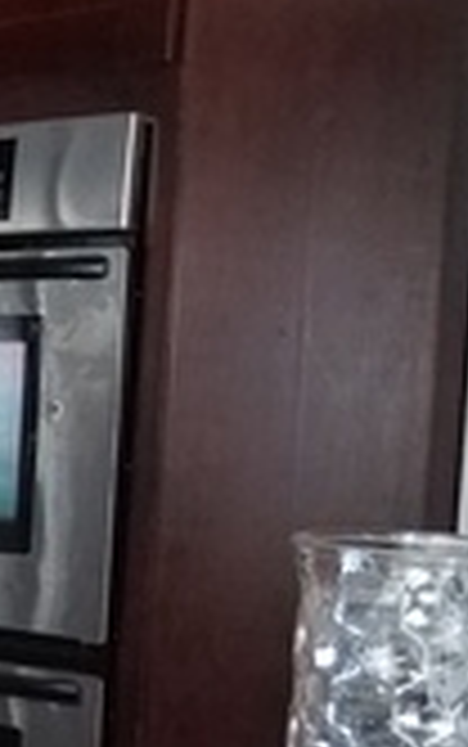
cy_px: 482
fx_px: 2159
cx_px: -801
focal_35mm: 106
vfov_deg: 19.6
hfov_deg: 10.1
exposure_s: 1/30
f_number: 1.7
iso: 160
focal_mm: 4.2
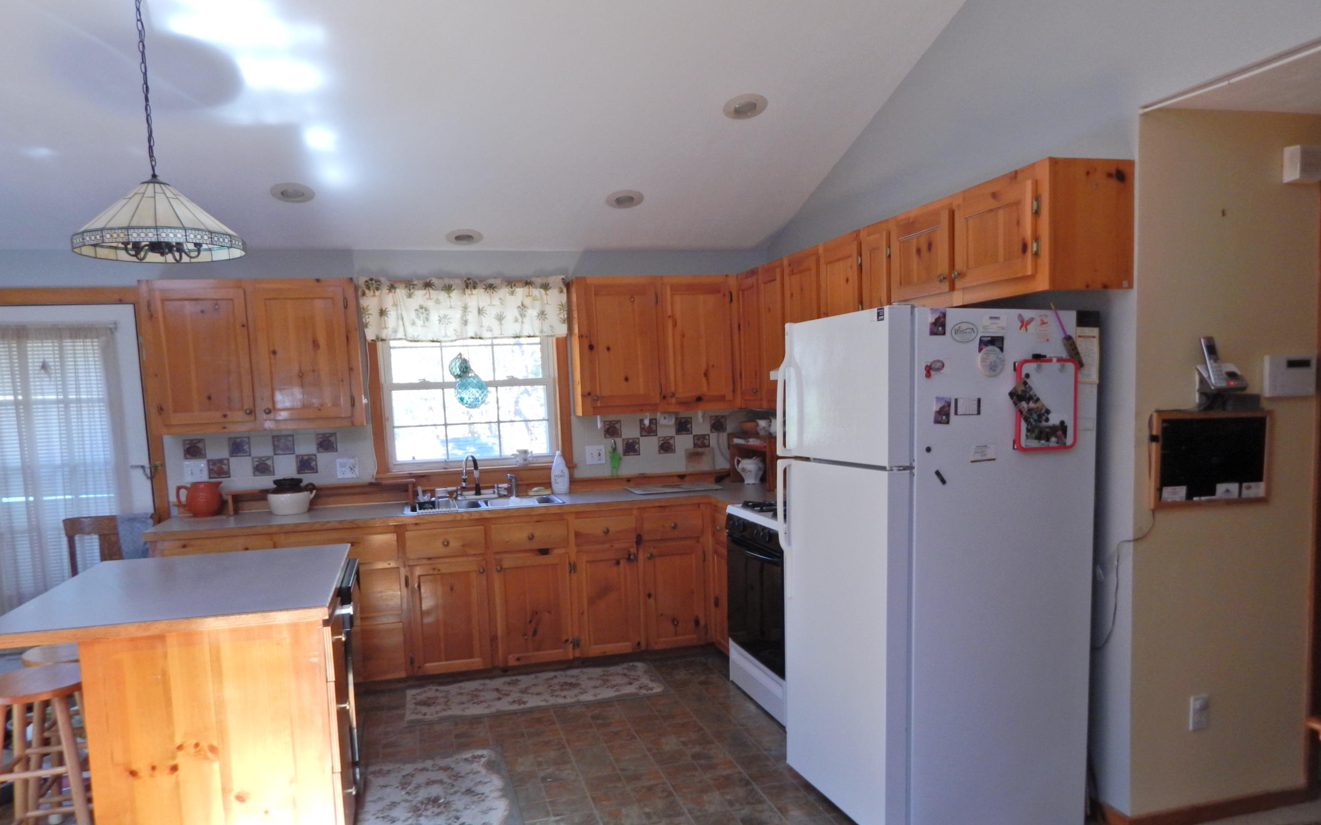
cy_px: 494
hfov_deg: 74.8
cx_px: 670
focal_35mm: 24
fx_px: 864
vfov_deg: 50.8
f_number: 3
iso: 140
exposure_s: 1/30
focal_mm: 4
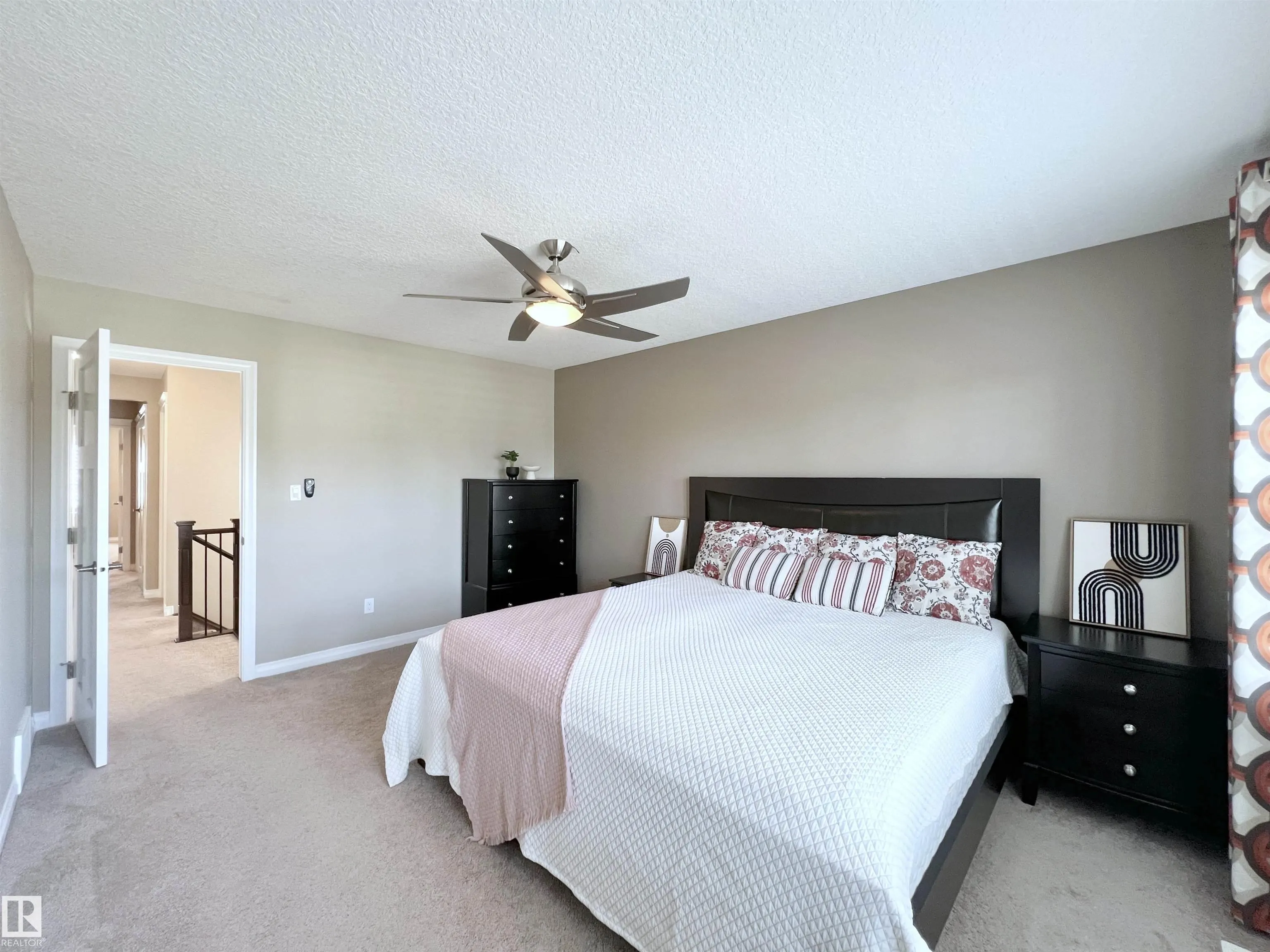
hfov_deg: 106.2
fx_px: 477
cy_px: 476
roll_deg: +0.0
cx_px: 635
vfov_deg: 89.9
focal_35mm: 13
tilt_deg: -0.2
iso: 160
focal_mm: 1.57
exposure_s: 1/60
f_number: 1.8
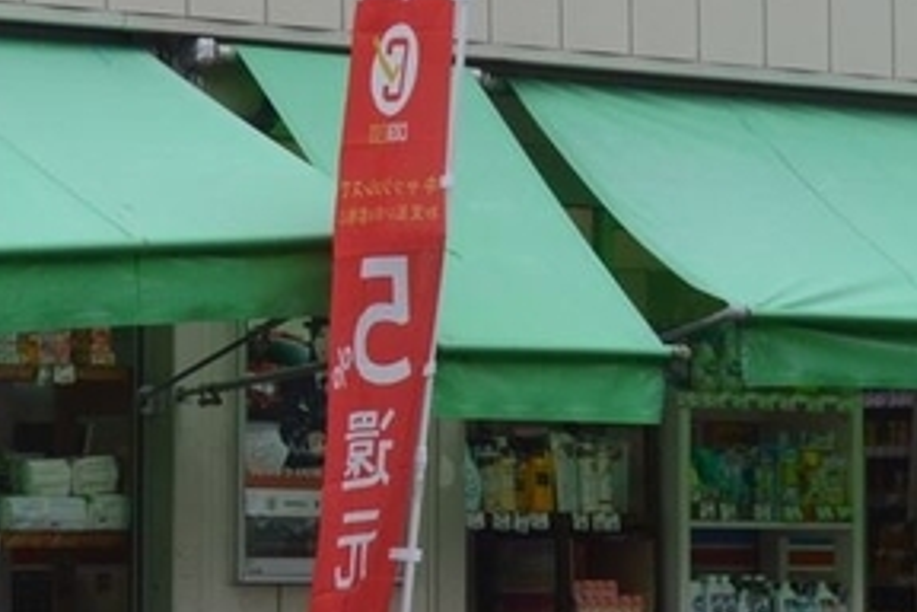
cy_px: -41
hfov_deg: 13.5
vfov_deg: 9.1
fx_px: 3821
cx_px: 6
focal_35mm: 150
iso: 400
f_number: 8
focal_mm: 24
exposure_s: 1/250
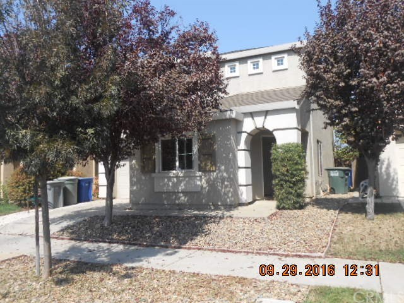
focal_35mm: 30
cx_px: 202
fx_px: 350
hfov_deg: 60.0
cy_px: 152
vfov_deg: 46.8
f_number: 3.8
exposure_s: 1/500
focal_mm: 5.3
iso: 80
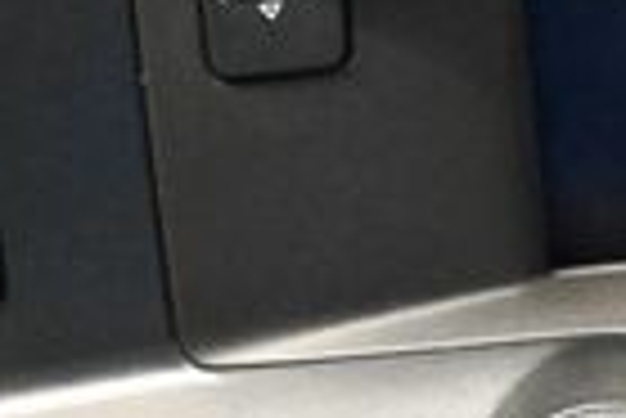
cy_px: 108
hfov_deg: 13.5
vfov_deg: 9.9
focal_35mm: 138
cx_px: 1081
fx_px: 2402
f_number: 3.8
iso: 11400
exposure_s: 1/60
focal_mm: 20
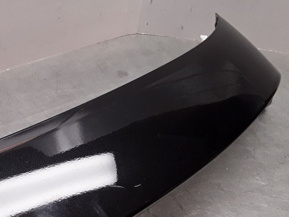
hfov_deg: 34.0
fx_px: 442
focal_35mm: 53
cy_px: 183
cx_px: 24
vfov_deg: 26.8
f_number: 1.9
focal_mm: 2.91
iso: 50
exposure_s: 1/100
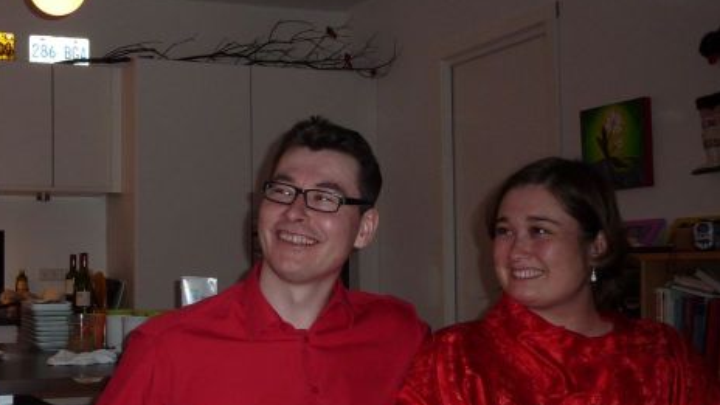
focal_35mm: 47
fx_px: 897
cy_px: 248
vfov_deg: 25.4
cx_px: 180
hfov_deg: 42.4
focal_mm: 4.1
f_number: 3.3
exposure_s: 1/30
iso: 100
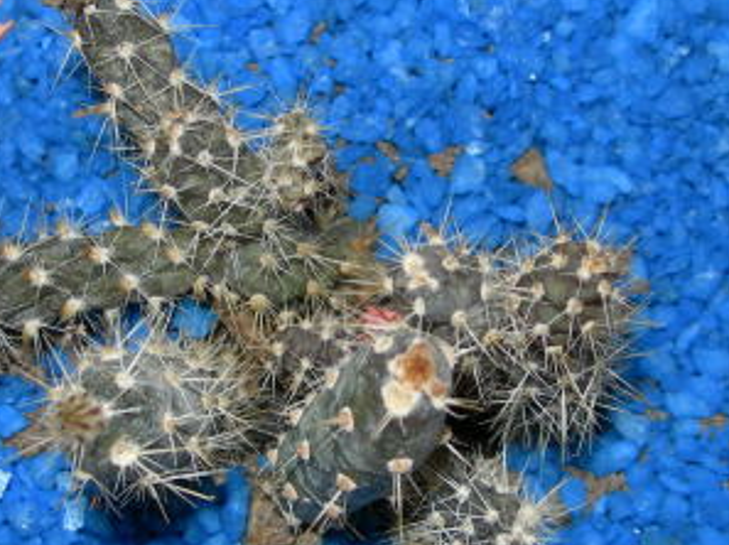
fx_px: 1725
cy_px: 275
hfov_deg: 23.9
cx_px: 336
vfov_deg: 18.0
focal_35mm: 82
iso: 50
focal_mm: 7.8
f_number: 4.8
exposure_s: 1/60.1
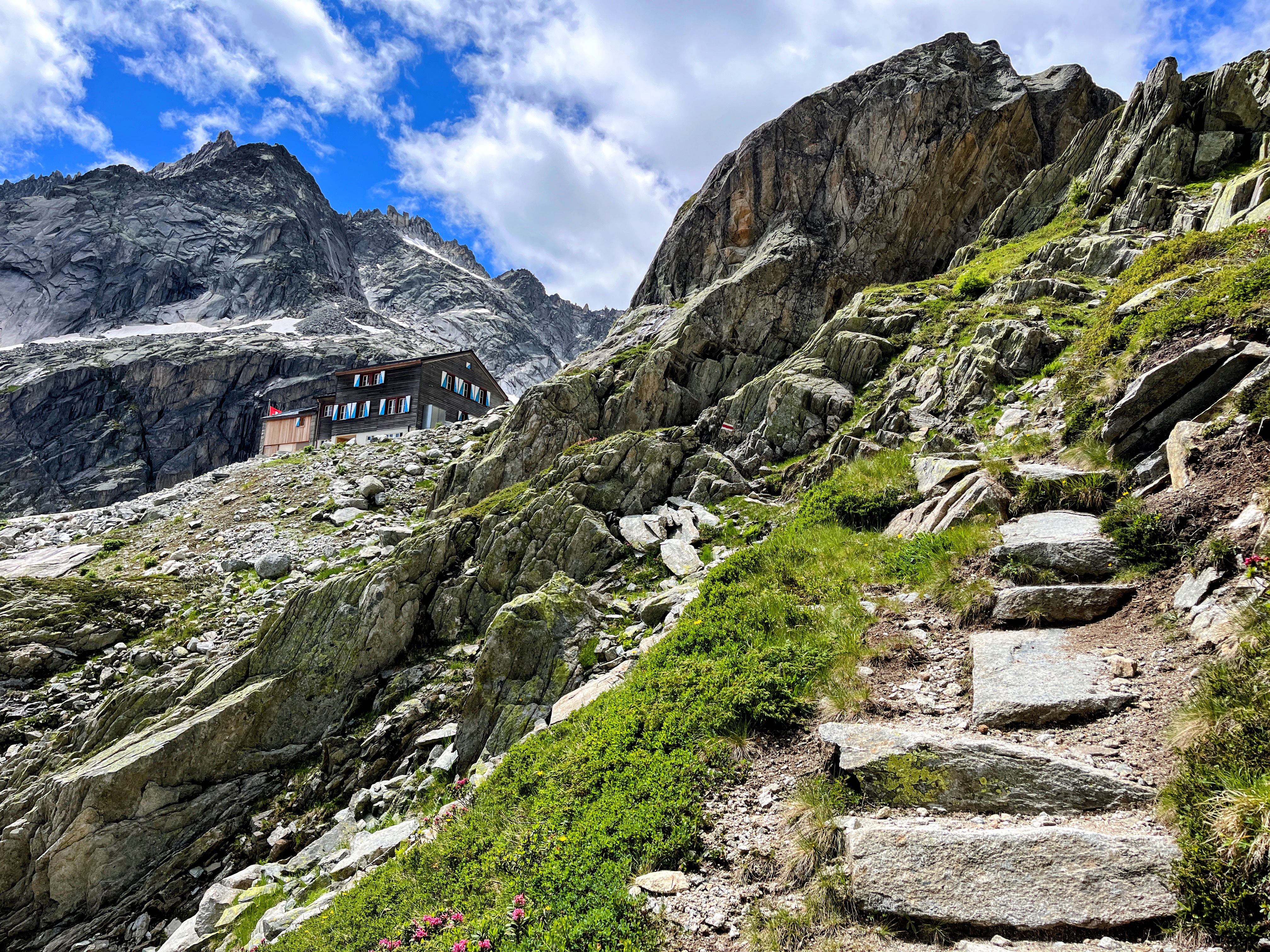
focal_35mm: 26
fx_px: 954
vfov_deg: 53.1
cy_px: 476
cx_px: 635
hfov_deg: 67.3
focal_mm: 5.1
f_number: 1.6
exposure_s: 1/2571
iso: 50
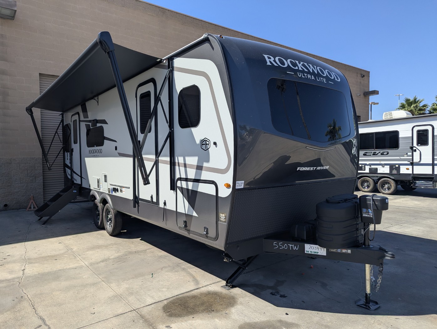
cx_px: 218
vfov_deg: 56.9
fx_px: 303
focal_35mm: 24
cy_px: 164
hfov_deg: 71.5
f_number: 1.85
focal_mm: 6.81
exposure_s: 1/1984
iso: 48
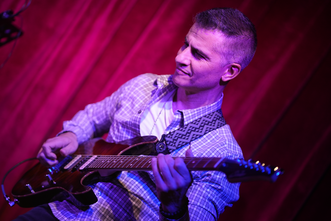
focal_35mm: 85
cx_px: 166
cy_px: 110
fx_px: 782
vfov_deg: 16.1
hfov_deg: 23.9
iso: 640
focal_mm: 85
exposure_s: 1/320
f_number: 1.8
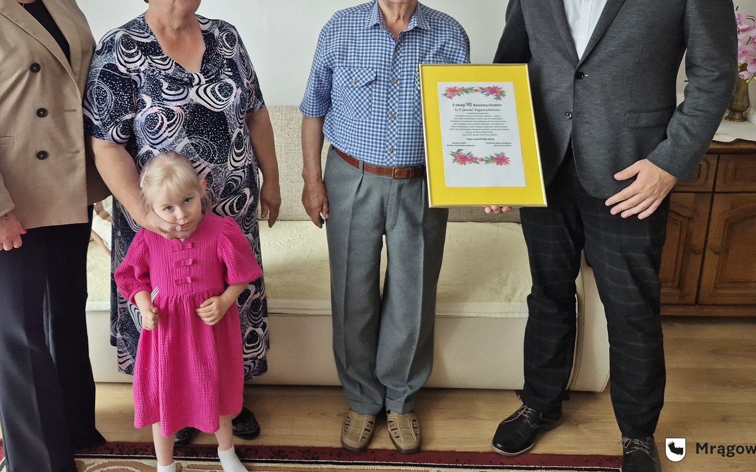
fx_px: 639
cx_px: 309
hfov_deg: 60.8
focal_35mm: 31
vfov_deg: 39.5
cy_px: 119
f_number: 1.8
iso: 160
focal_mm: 5.4
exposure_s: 1/100
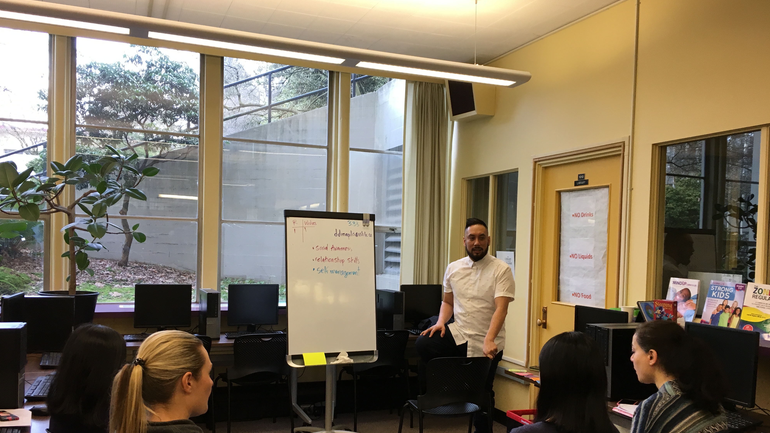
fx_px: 653
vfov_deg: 36.5
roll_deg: -1.9
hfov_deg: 61.0
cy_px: 264
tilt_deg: -0.4
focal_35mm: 32
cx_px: 385
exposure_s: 1/30
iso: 32
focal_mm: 4.15
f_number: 2.2
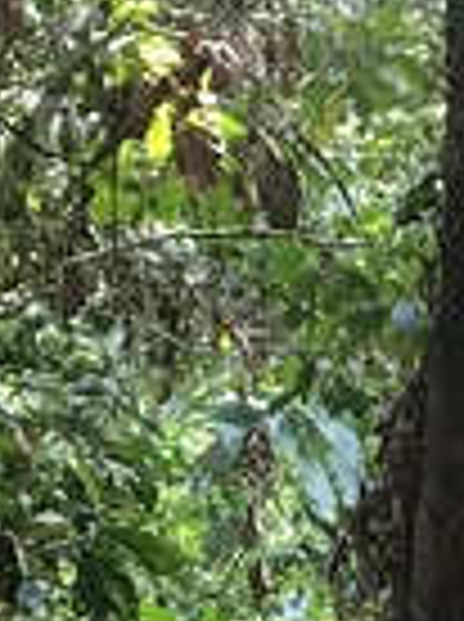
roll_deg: -0.2
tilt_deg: -3.5
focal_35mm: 225
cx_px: 752
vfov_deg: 8.7
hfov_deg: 6.5
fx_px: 4034
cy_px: 812
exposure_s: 1/30
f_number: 2.2
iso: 40
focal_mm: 4.15
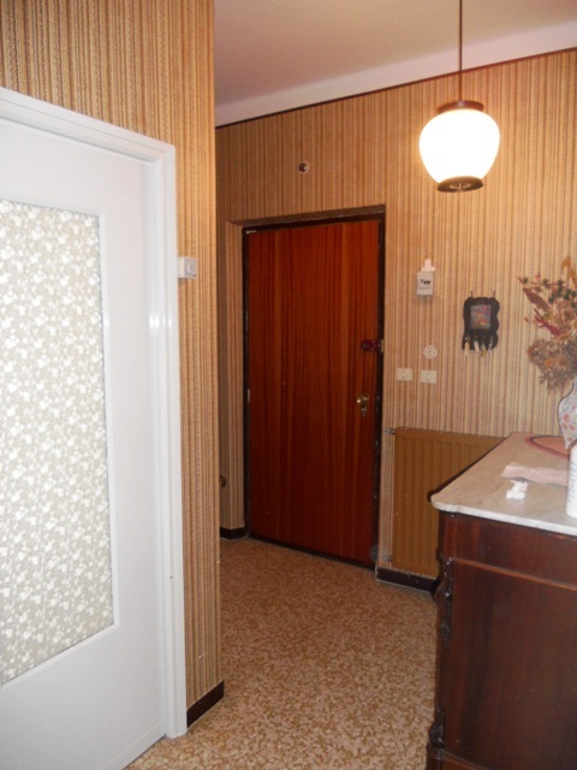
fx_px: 600
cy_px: 385
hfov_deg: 51.4
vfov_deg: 65.3
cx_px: 288
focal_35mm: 27
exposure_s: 1/25
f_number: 3.2
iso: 200
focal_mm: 4.9
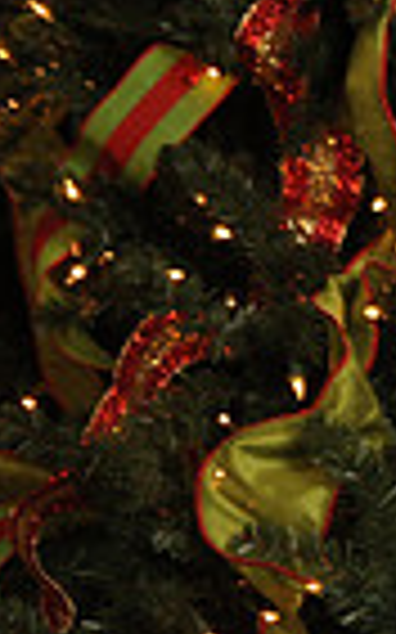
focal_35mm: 134
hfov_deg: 8.0
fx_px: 2316
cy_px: 710
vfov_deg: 15.2
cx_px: 1282
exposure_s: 1/125
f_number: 5
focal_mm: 32
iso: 1000
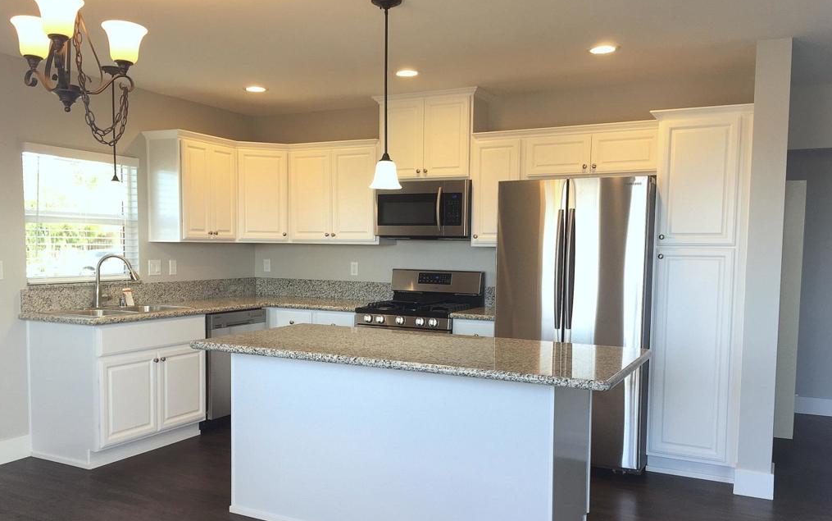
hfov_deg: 61.2
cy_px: 304
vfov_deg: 40.5
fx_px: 703
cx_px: 413
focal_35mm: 31
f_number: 2.2
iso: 32
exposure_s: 1/40
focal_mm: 4.15
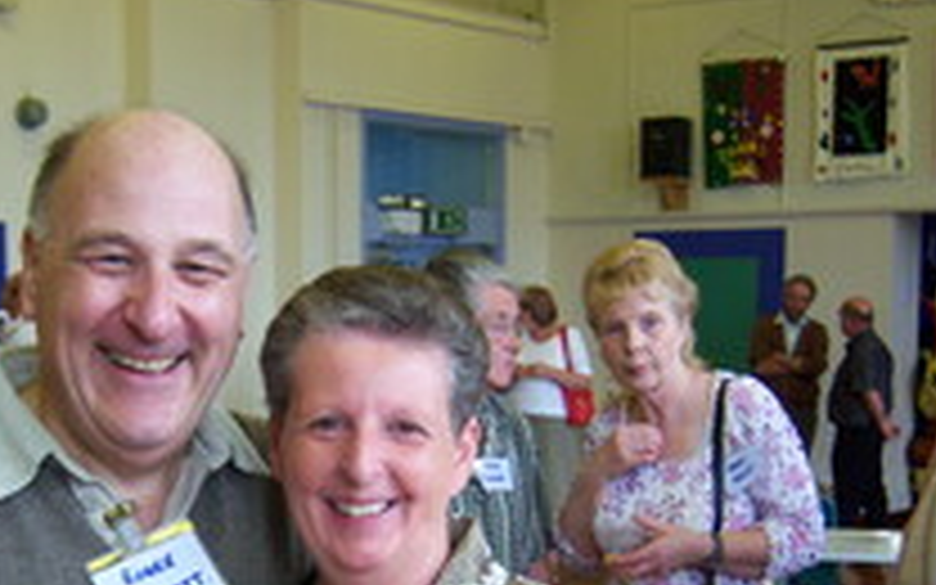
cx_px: 263
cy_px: 558
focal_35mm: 67
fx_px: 1709
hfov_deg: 30.2
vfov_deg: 19.0
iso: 160
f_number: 2.8
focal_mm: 7.5
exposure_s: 1/40
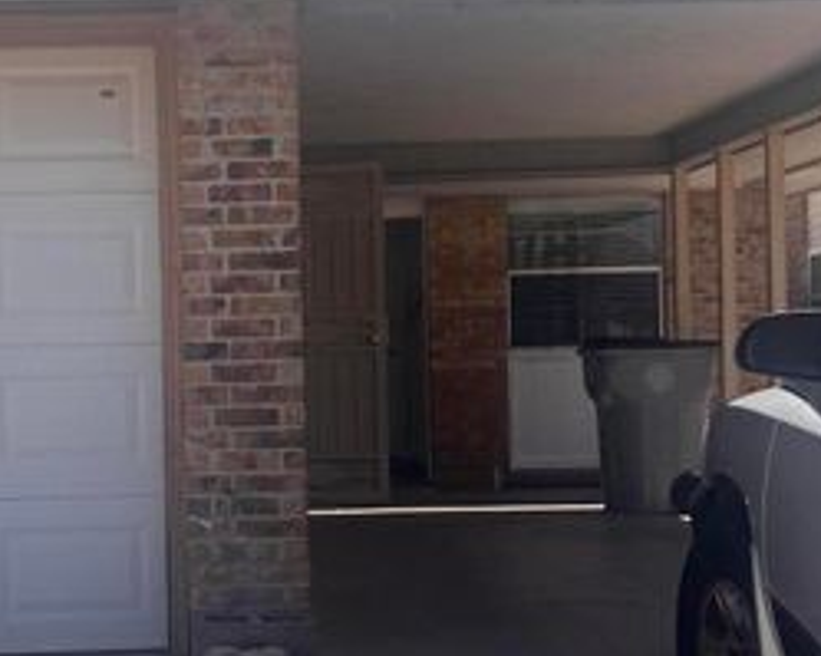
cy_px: 391
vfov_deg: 22.4
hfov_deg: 27.4
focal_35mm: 68
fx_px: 1652
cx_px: 185
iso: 50
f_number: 1.5
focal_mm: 5.7
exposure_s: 1/4274
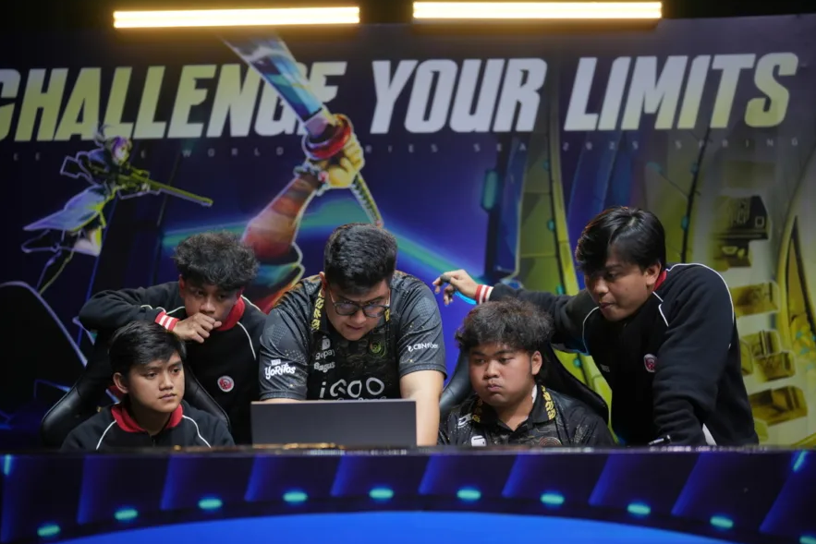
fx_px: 1315
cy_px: 302
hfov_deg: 34.4
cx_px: 347
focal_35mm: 58
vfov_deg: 23.4
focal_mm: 50
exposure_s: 1/320
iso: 500
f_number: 1.4
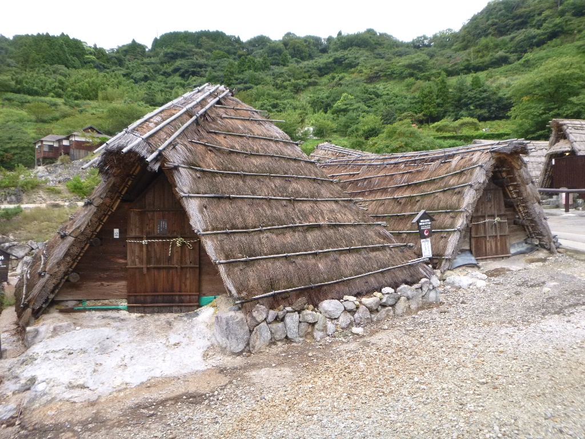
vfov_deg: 54.9
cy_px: 220
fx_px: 422
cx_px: 292
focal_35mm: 25
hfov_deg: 69.4
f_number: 3.9
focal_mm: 4.5
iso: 100
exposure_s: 1/125
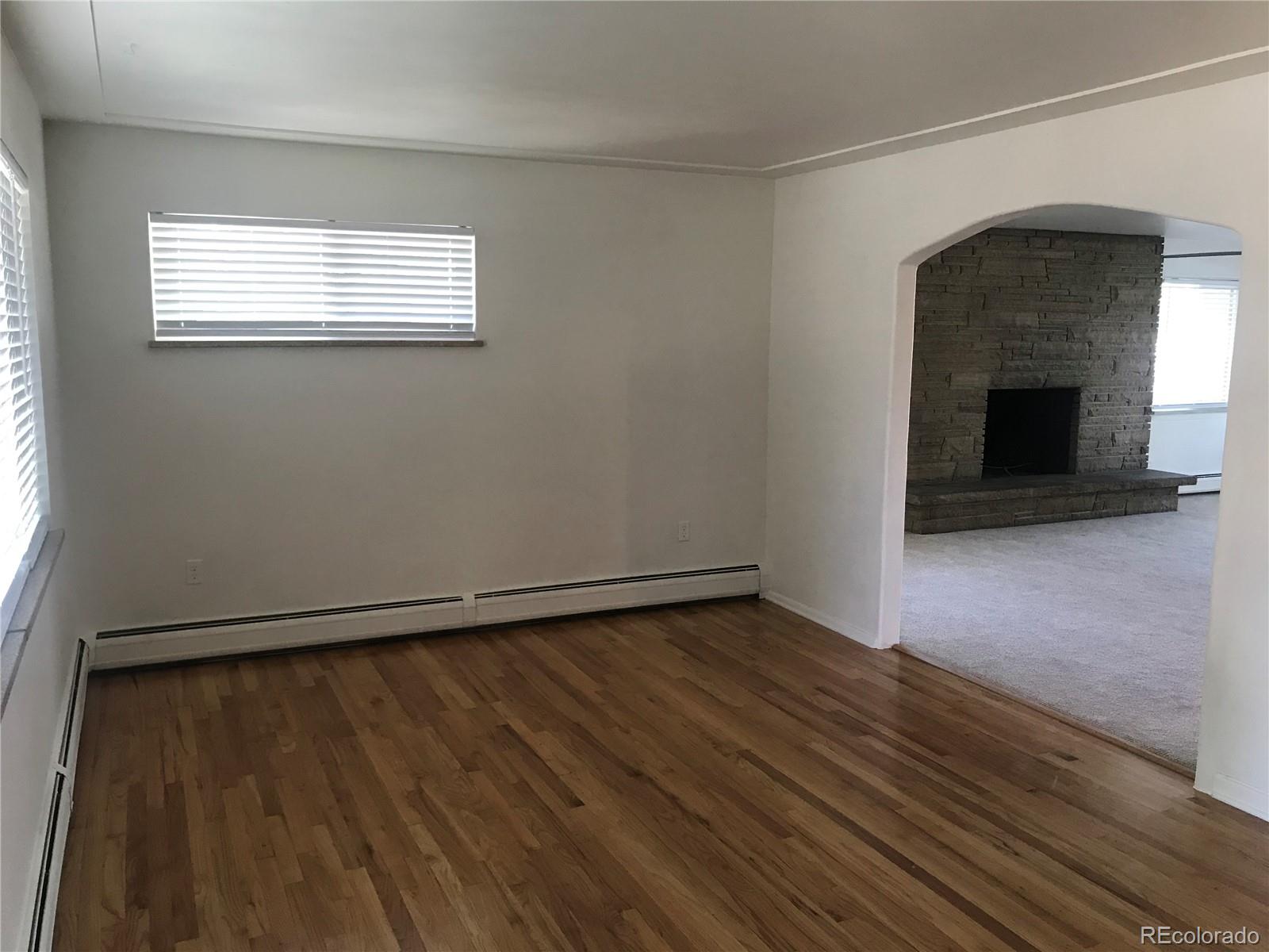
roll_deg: -0.8
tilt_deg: -7.3
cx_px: 634
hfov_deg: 63.4
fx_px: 1026
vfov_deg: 49.7
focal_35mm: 28
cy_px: 476
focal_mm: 3.99
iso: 40
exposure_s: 1/17
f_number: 1.8
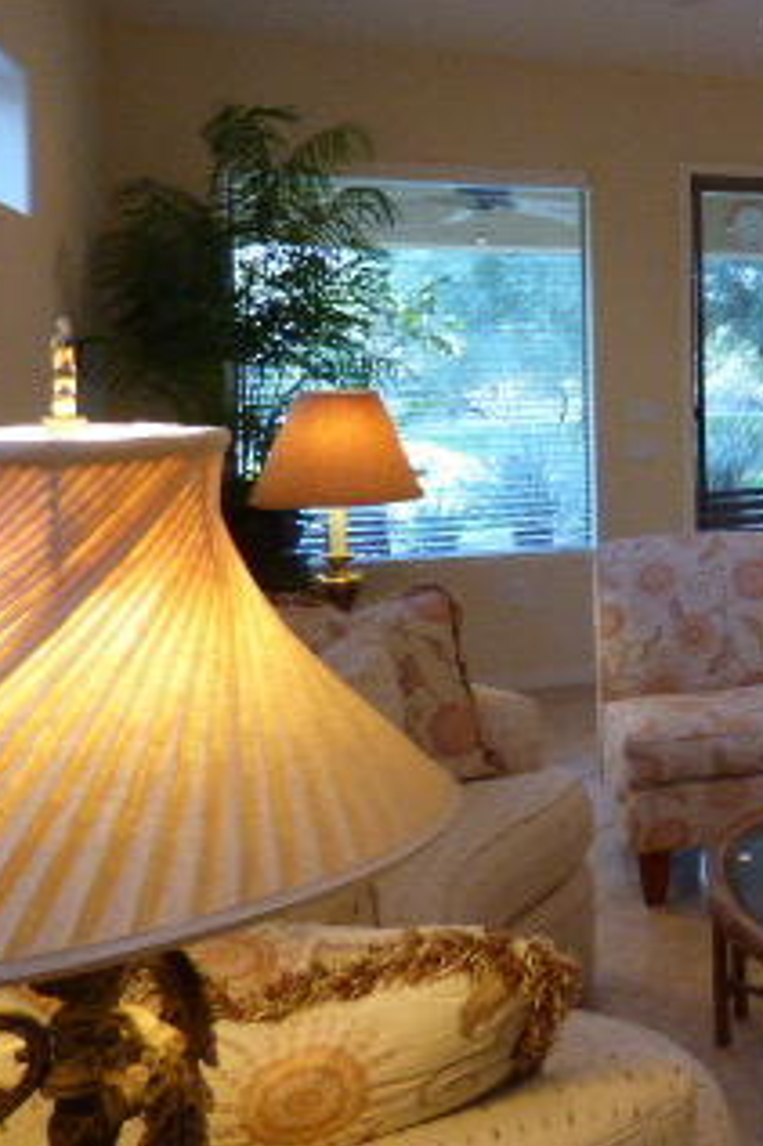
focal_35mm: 42
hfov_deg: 26.1
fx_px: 1337
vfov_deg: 45.8
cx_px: 1045
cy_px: 394
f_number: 2.8
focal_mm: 3.58
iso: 320
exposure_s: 1/60
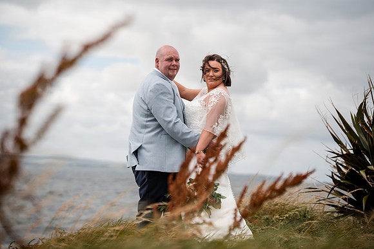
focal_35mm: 85
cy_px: 124
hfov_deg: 23.9
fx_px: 883
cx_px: 187
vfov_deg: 16.1
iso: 100
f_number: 2.2
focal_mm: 85
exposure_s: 1/4000
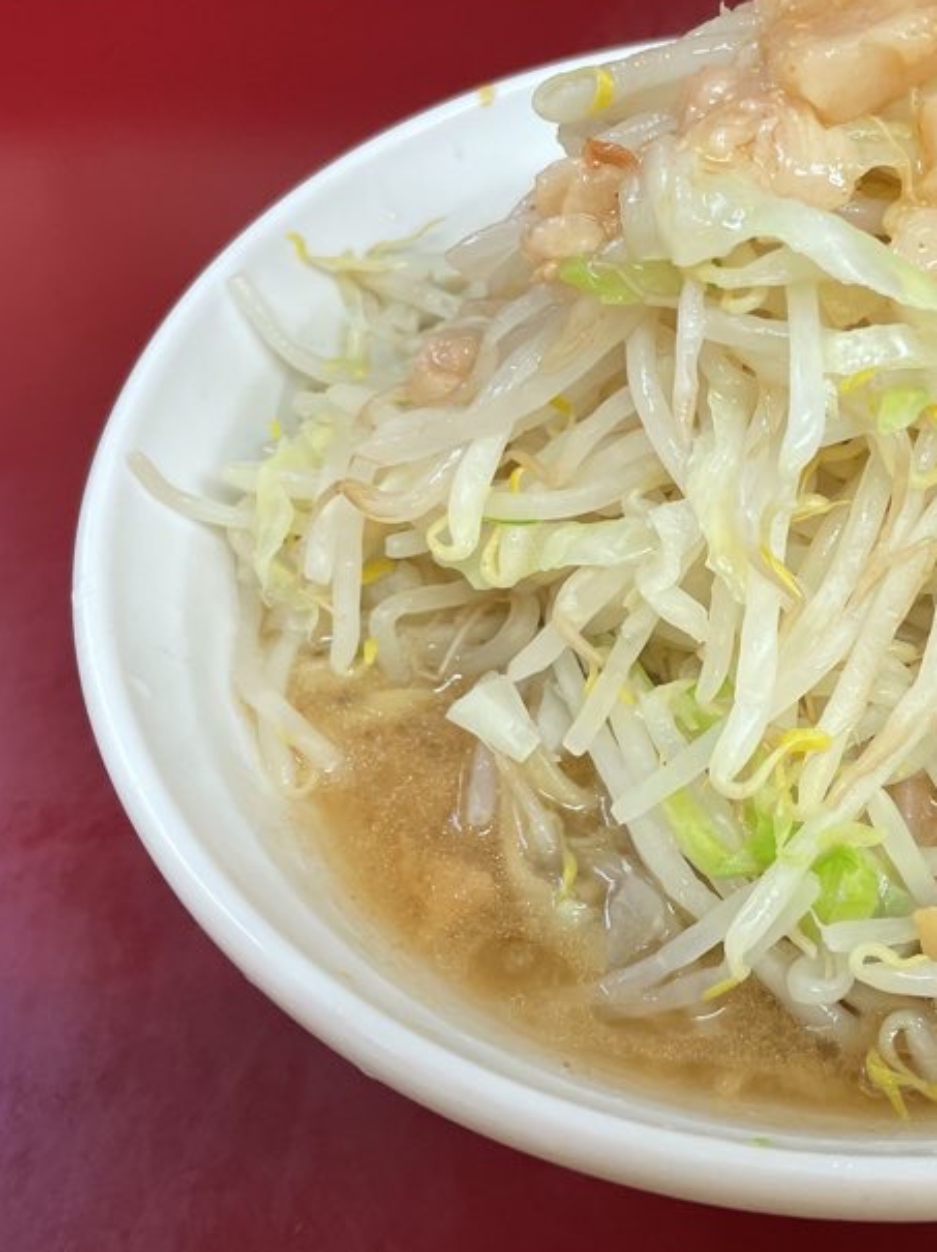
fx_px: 1554
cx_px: 784
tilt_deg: -46.7
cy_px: 553
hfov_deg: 32.4
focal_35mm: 43
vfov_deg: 43.8
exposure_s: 1/100
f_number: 1.6
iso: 125
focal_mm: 4.2
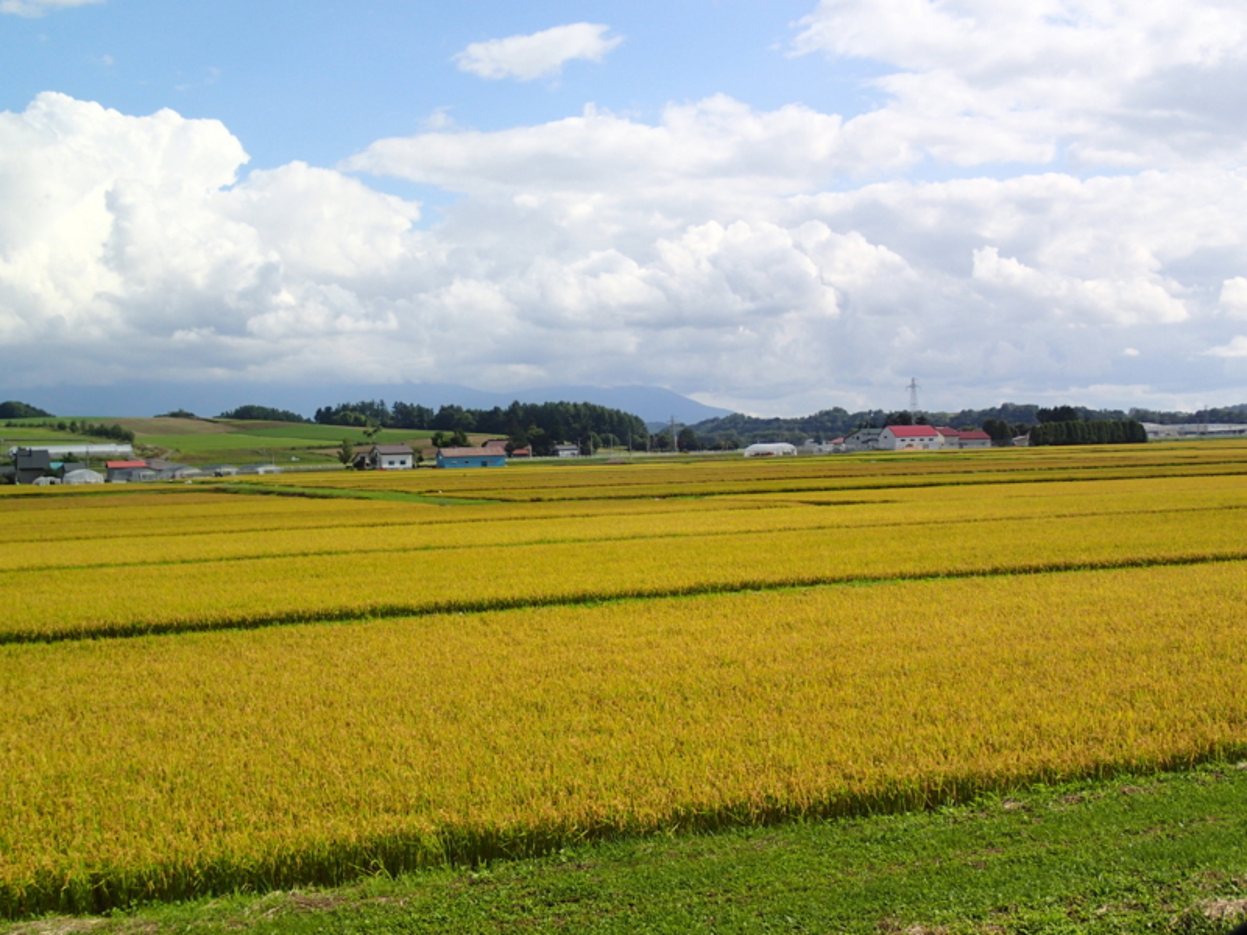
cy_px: 468
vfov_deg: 31.5
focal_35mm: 46
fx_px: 1657
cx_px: 624
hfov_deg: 41.2
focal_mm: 8.41
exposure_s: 1/1000
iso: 100
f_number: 4.5
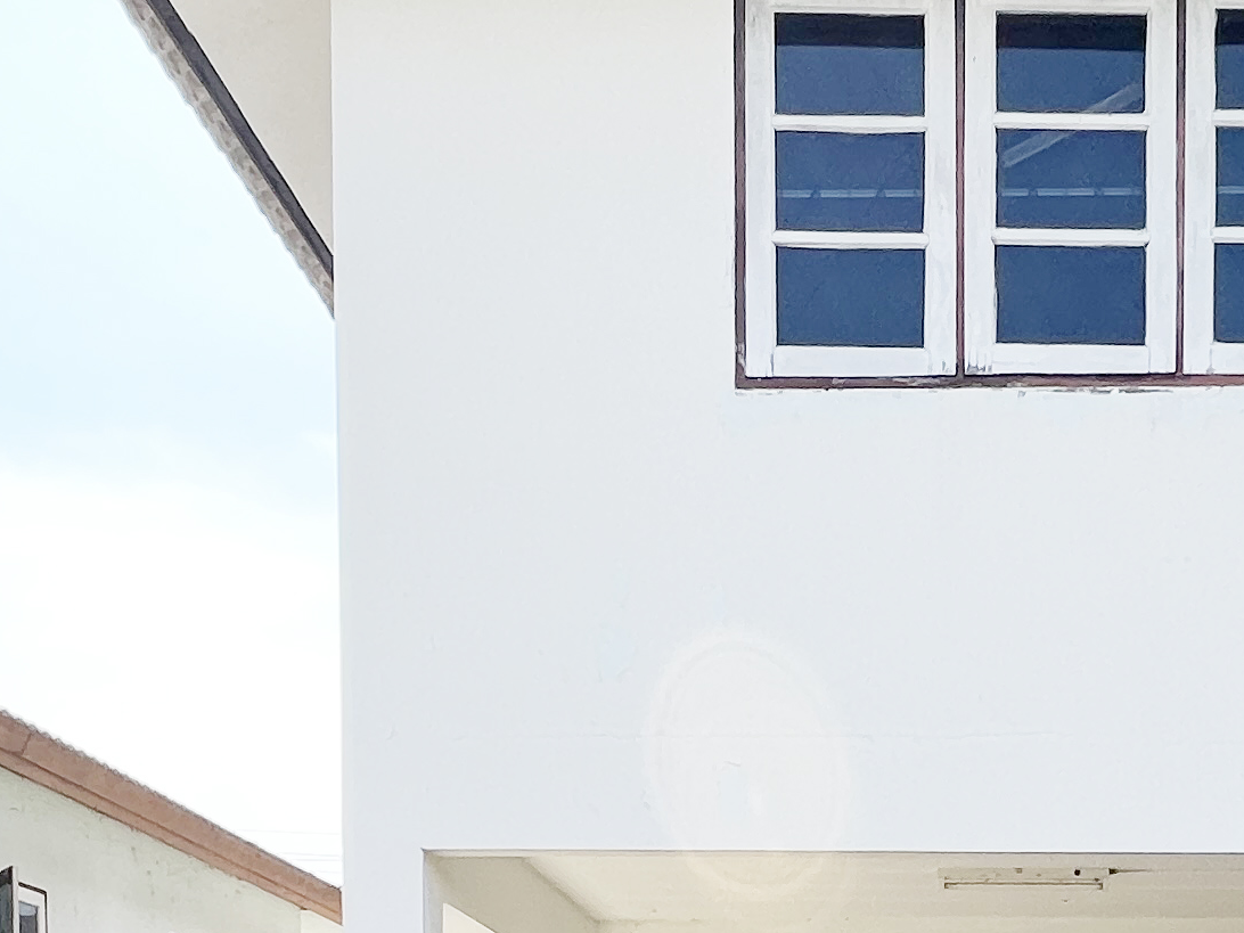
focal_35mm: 48
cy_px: 1312
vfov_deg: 24.9
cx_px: 877
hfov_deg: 39.0
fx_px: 1725
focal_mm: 1.57
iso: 32
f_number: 1.8
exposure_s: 1/681
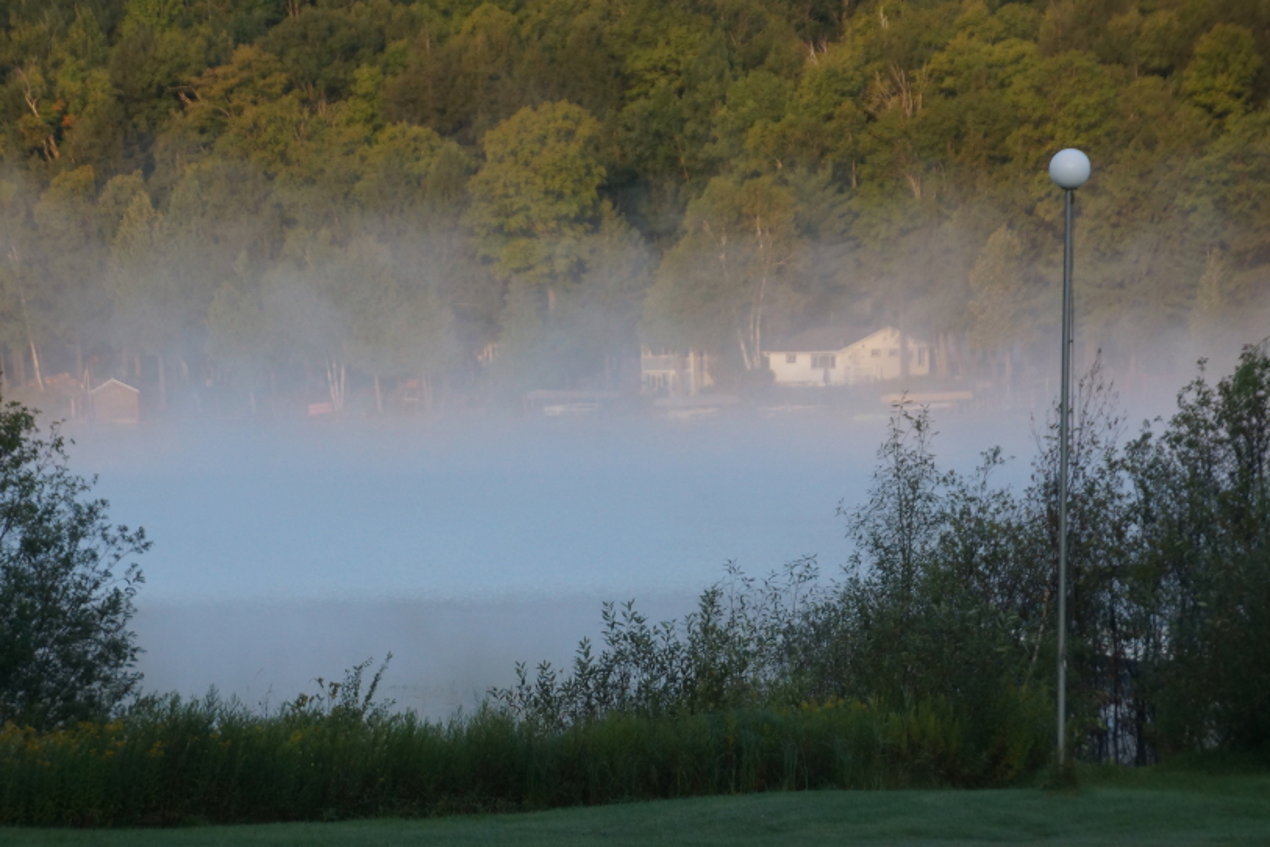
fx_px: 6830
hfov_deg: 10.6
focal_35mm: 194
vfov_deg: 7.1
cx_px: 550
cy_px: 480
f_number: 5.6
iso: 500
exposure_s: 1/200
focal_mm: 105
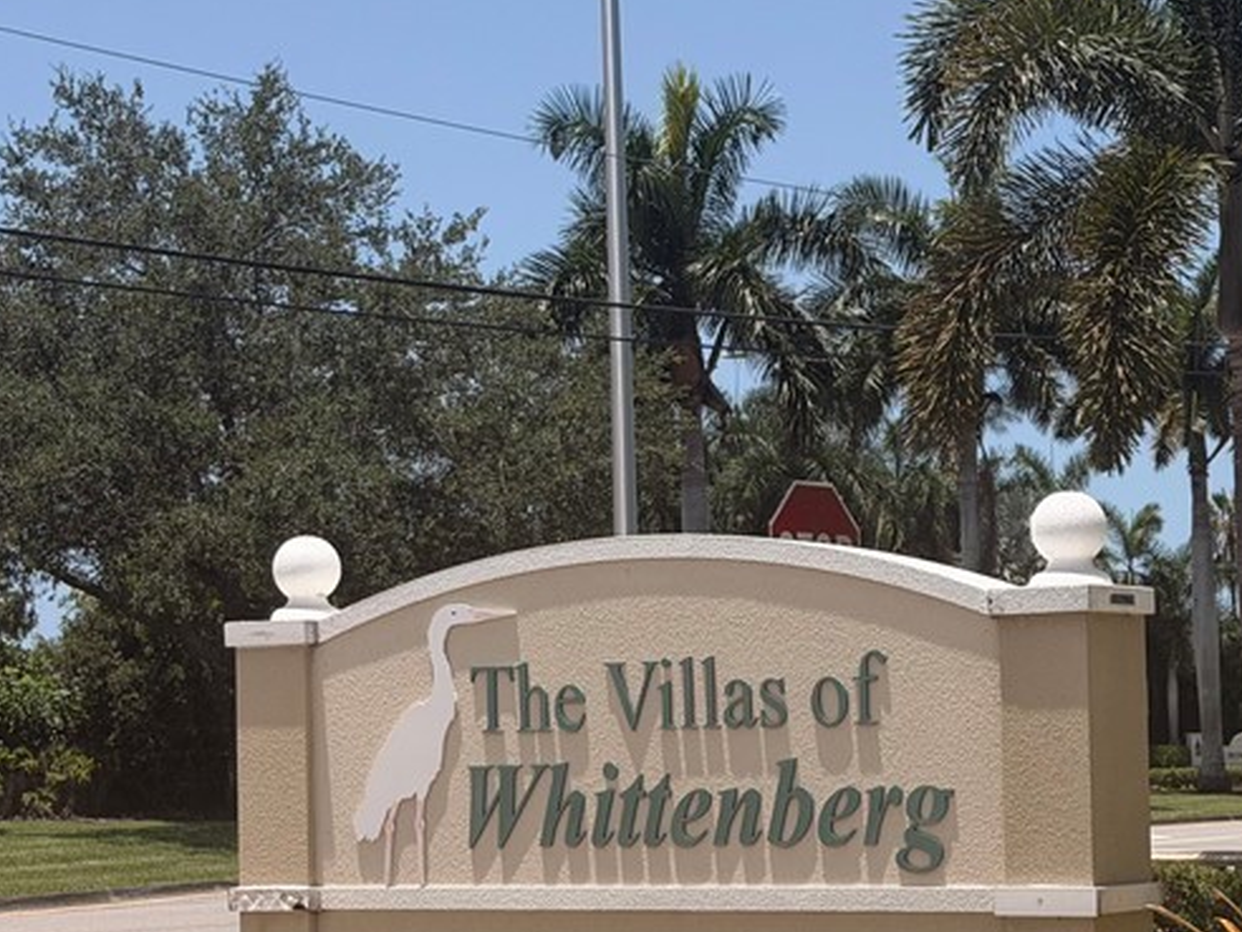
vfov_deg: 14.8
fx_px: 3588
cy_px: 609
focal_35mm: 100
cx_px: 795
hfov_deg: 19.6
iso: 64
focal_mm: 6.76
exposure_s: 1/5587
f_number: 1.78
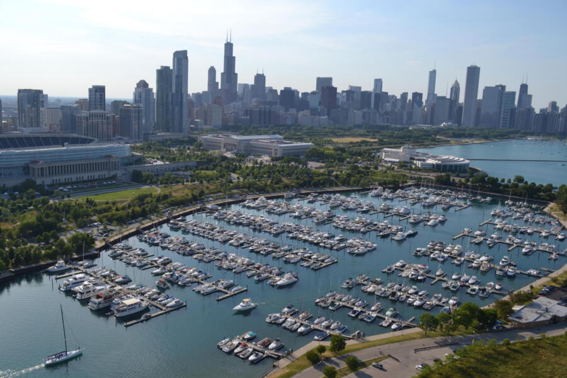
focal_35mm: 30
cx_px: 284
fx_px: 472
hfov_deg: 61.9
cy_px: 189
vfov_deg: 43.6
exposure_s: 1/1600
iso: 400
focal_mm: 20
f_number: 6.3
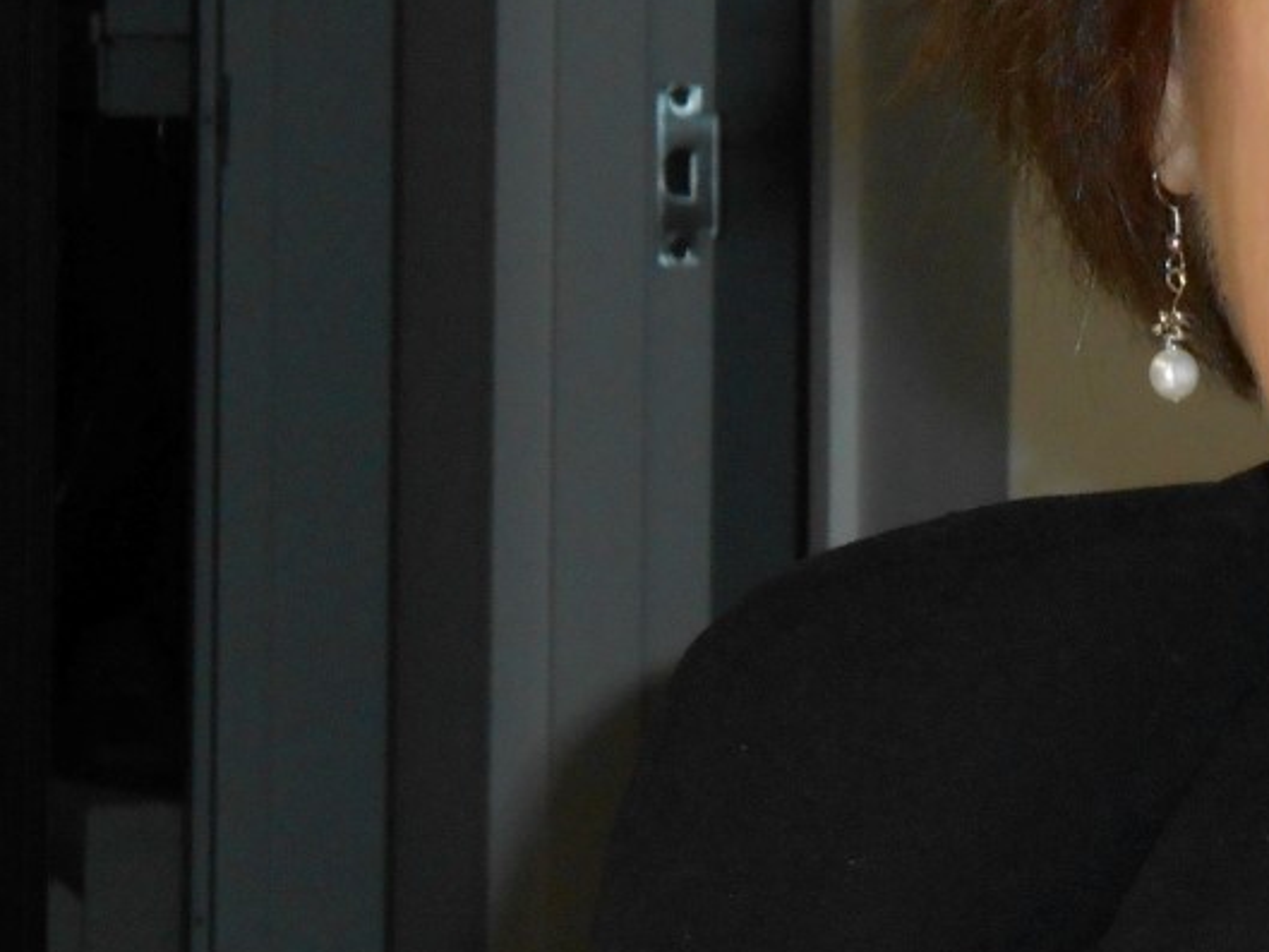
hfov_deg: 9.9
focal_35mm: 196
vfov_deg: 7.6
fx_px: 7187
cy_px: 77
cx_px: 1689
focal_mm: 12.8
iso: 250
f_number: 6
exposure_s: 1/60
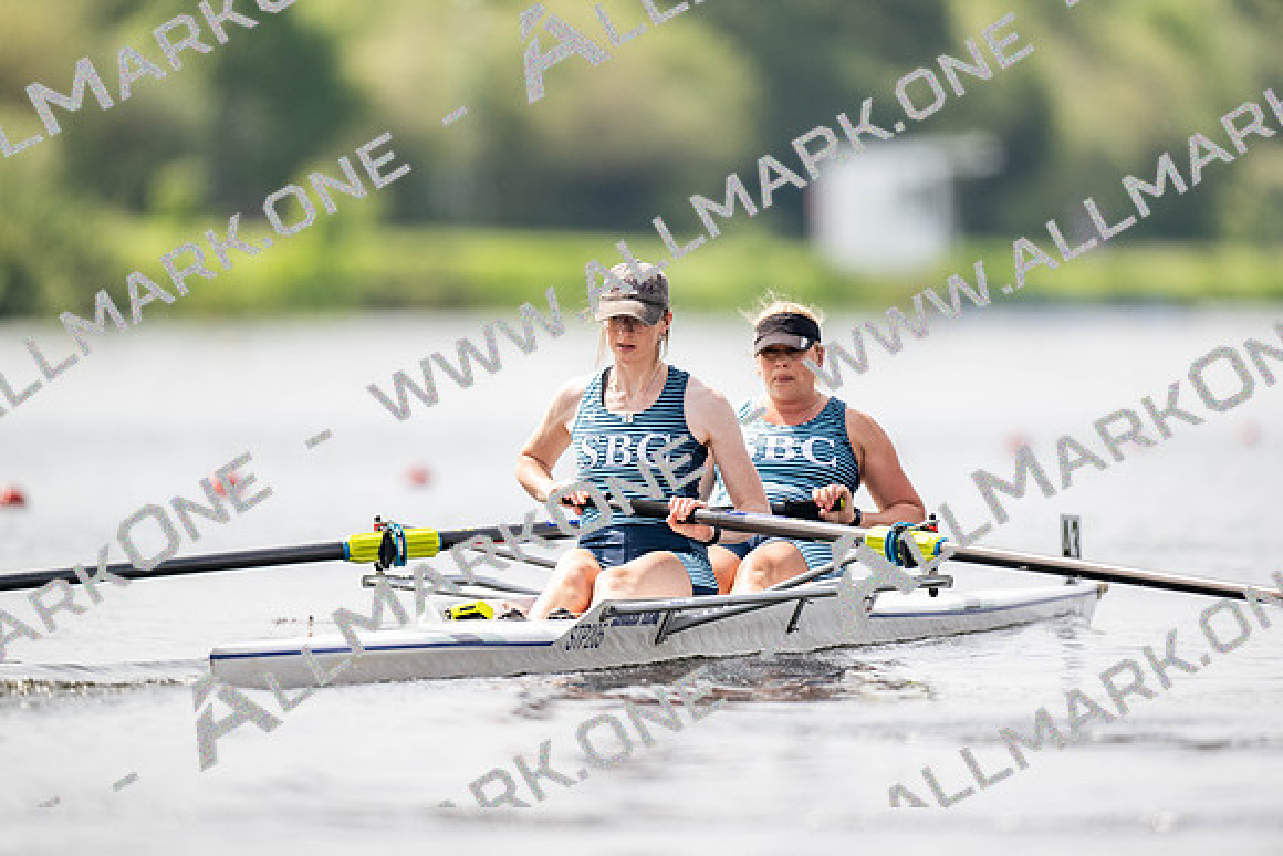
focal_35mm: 600
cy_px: 428
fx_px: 21387
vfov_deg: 2.3
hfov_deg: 3.4
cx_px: 642
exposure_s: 1/2500
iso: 400
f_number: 4
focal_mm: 600
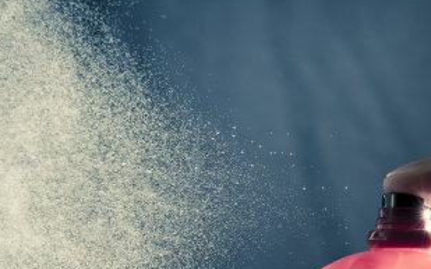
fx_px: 3793
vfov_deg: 4.1
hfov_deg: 6.5
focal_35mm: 323
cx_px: 266
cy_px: 224
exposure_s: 1/250
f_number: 13
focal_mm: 160
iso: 800
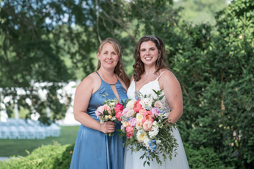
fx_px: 623
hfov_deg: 23.0
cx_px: 125
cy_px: 83
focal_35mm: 88
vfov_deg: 15.5
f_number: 2.8
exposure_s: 1/500
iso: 64
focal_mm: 85
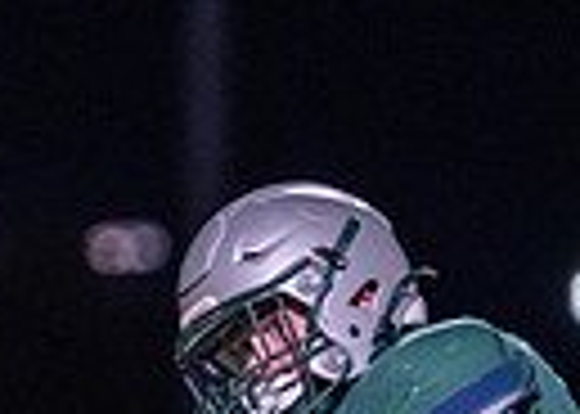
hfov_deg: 1.9
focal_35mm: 1036
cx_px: 521
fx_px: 17057
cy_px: 810
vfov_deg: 1.4
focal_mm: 175
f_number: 2.8
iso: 2500
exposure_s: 1/1000
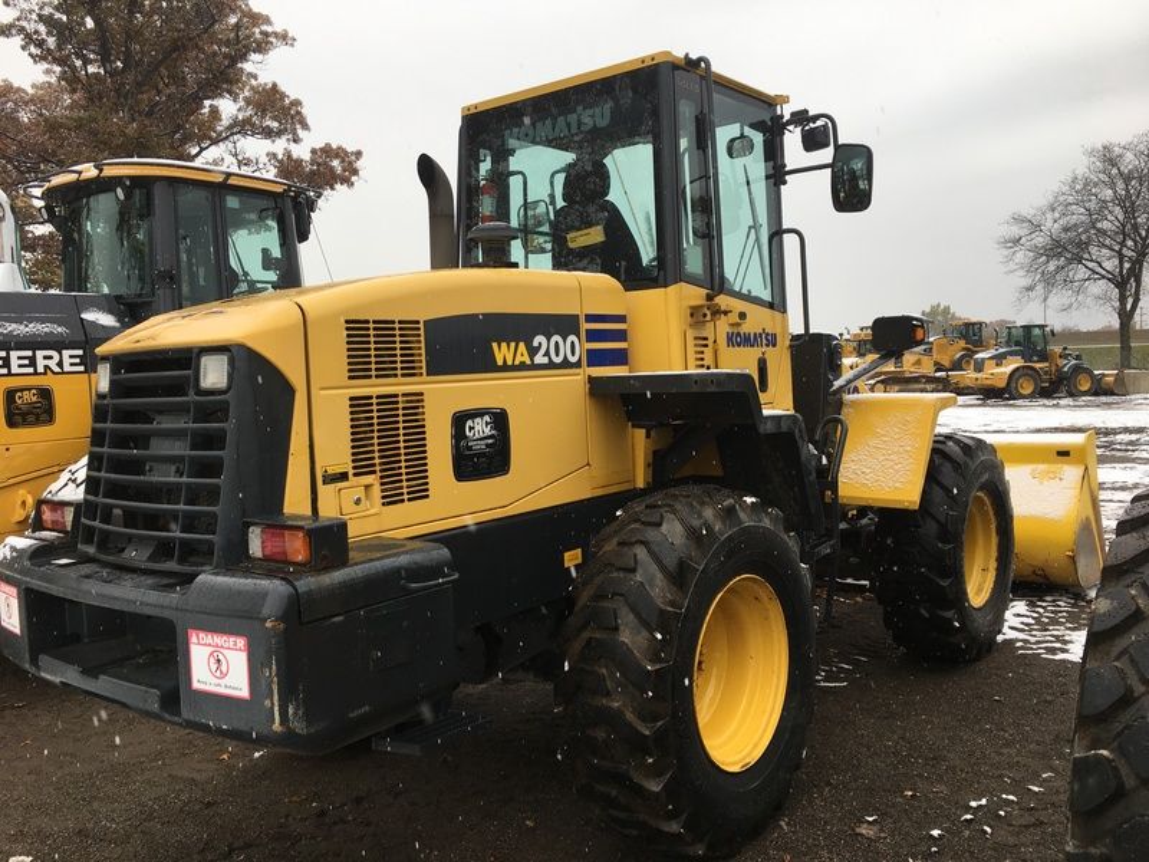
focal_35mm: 29
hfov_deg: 61.7
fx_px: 963
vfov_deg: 48.2
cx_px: 574
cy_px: 431
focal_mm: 4.15
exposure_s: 1/289
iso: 25
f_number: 2.2
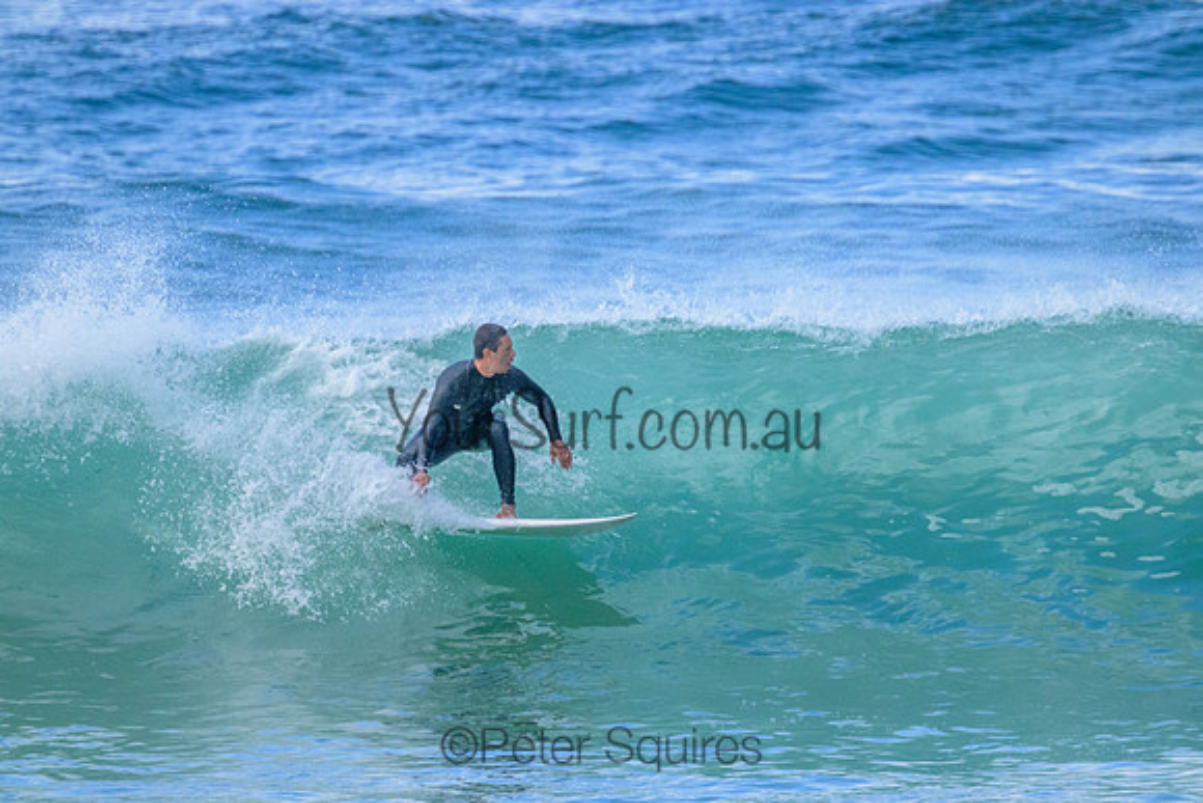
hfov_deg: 2.6
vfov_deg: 1.7
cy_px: 402
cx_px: 602
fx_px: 26738
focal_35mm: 800
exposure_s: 1/1600
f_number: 11
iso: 5000
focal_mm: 800
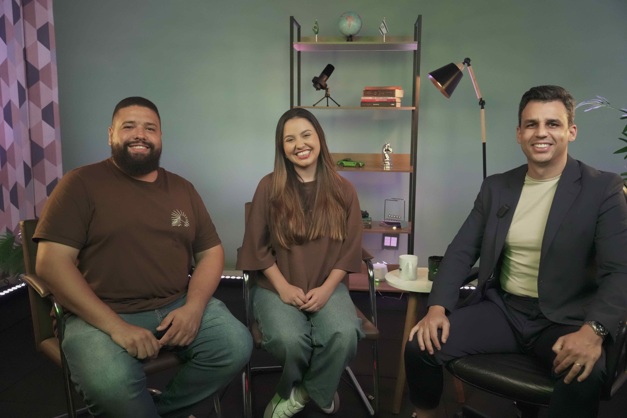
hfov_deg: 58.7
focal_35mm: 32
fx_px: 557
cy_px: 209
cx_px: 314
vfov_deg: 41.1
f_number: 4
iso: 8000
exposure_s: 1/250
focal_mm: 32
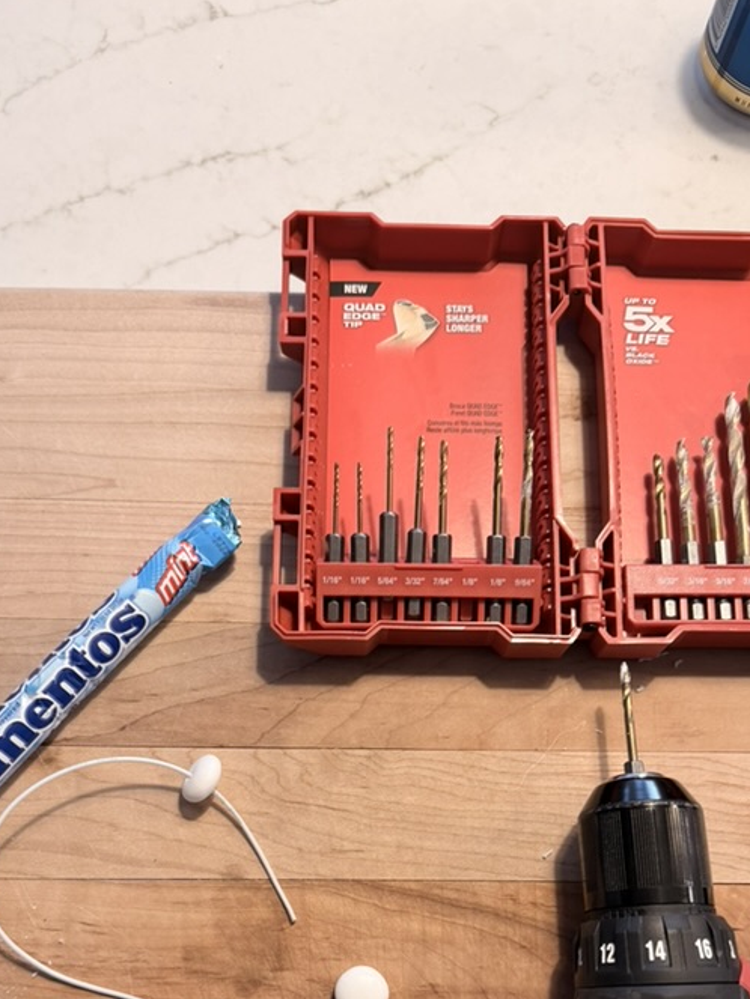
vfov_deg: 48.0
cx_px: 366
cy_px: 763
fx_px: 1069
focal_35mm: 37
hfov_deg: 38.7
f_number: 1.78
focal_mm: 6.76
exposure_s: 1/60
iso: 200
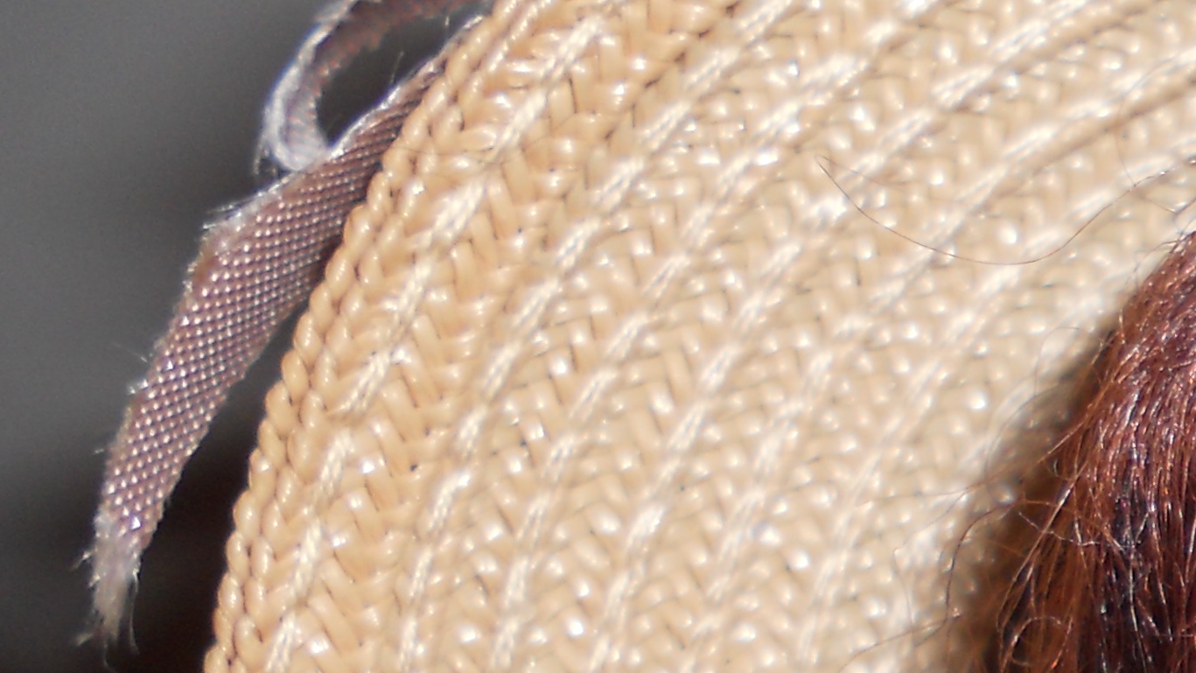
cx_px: 1586
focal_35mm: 102
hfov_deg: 19.2
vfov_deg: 11.4
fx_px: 3235
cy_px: 1021
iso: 80
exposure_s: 1/25
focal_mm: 5.8
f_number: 8.8
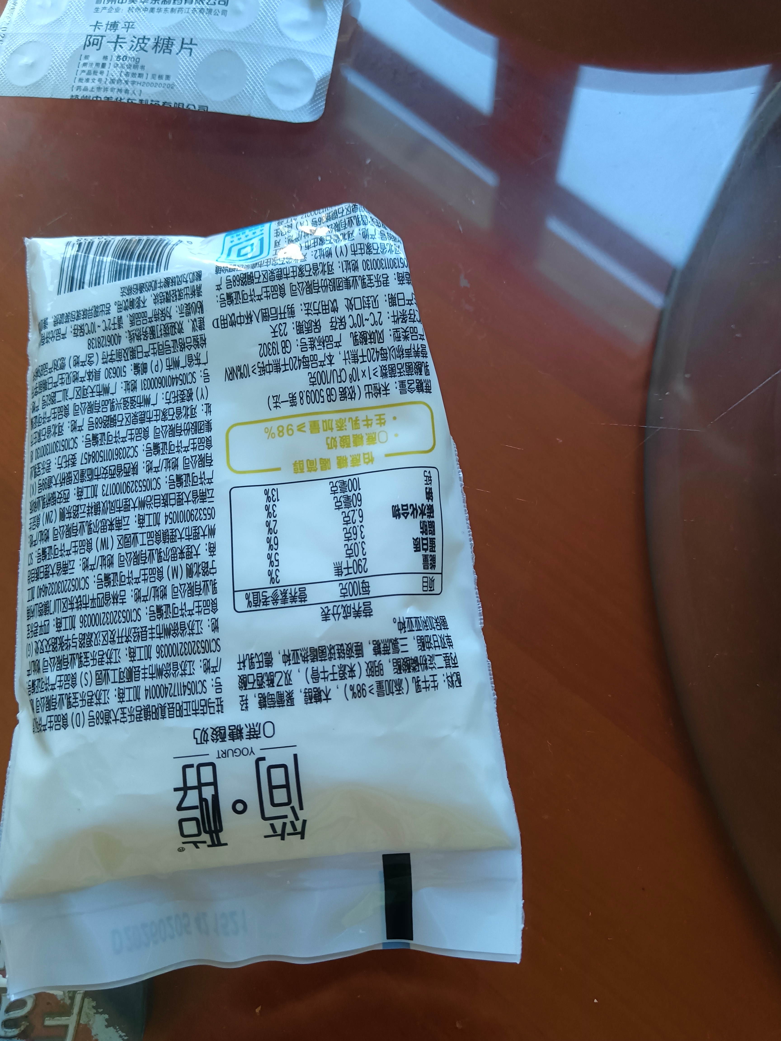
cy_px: 520
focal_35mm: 27
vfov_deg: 65.3
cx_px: 390
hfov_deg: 51.4
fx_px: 812
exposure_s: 1/100
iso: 672
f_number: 1.9
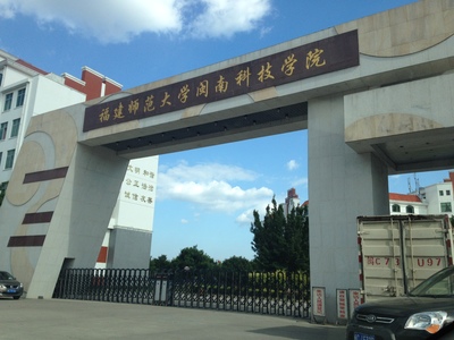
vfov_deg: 40.7
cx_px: 227
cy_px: 170
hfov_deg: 52.6
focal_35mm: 35
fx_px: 459
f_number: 2.4
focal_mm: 4.28
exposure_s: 1/1227
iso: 50
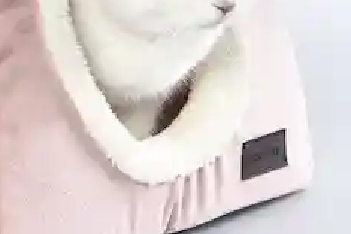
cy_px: -92
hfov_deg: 8.7
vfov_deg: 5.8
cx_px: 4
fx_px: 2283
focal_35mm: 234
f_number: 10
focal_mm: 55
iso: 320
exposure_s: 1/125
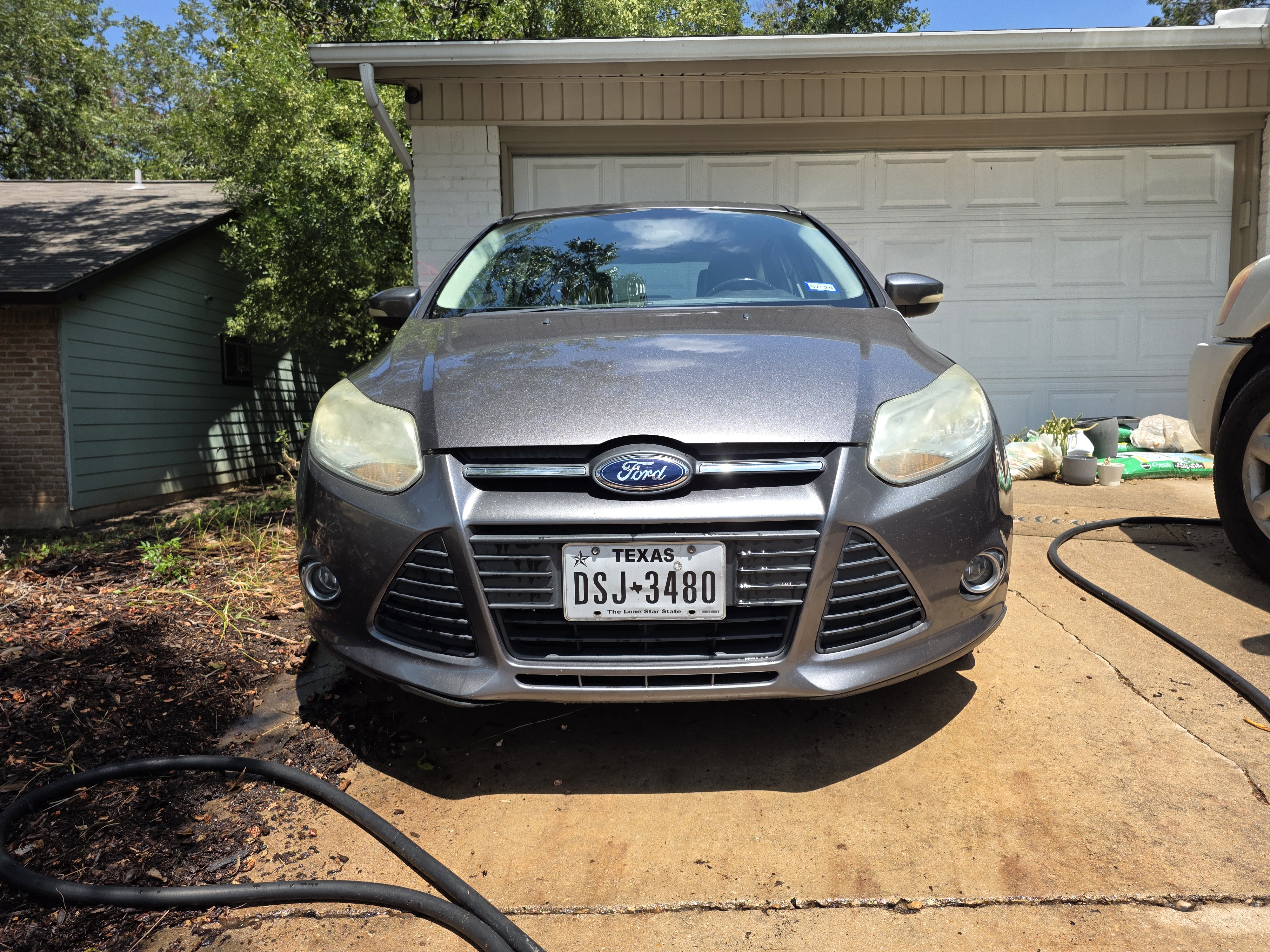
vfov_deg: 58.9
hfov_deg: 73.9
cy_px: 476
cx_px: 635
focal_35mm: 23
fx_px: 844
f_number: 1.7
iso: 80
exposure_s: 1/3455
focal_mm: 6.25
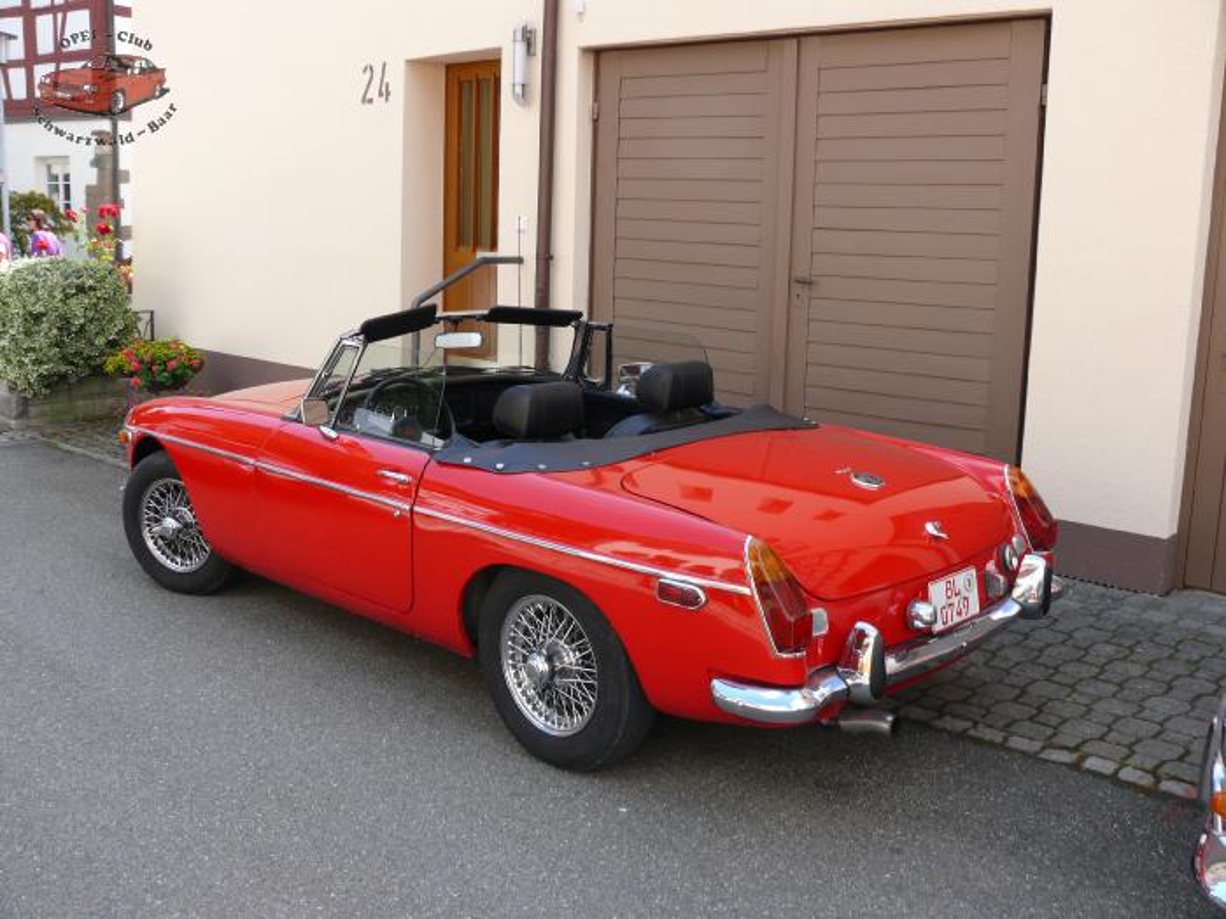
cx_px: 613
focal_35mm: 35
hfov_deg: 52.6
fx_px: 1240
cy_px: 460
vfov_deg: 40.7
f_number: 4
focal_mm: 7.4
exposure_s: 1/200
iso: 100
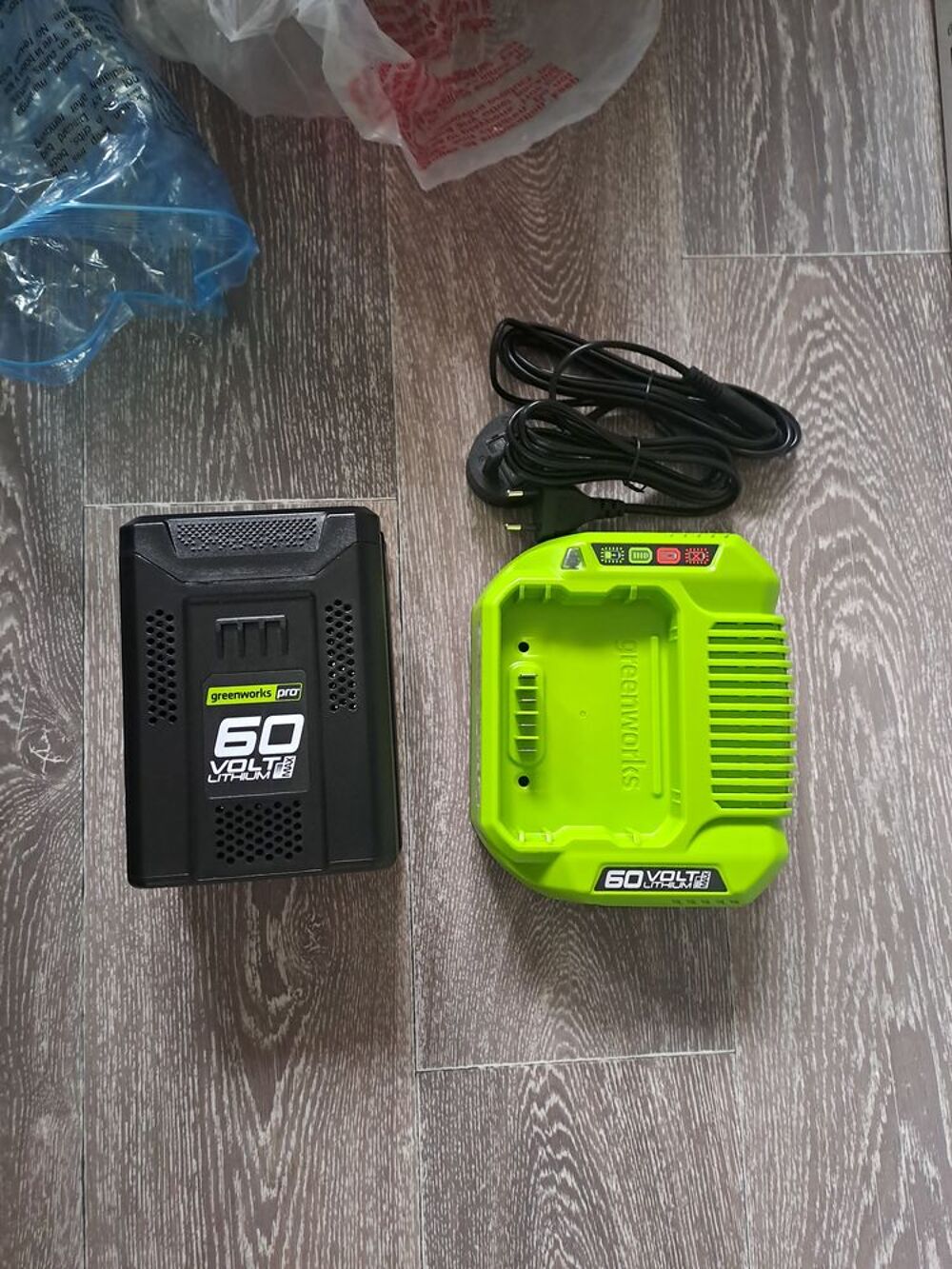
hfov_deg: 54.9
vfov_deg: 69.4
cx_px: 476
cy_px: 634
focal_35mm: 25
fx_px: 917
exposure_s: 1/25
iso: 400
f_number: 1.8
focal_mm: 4.65
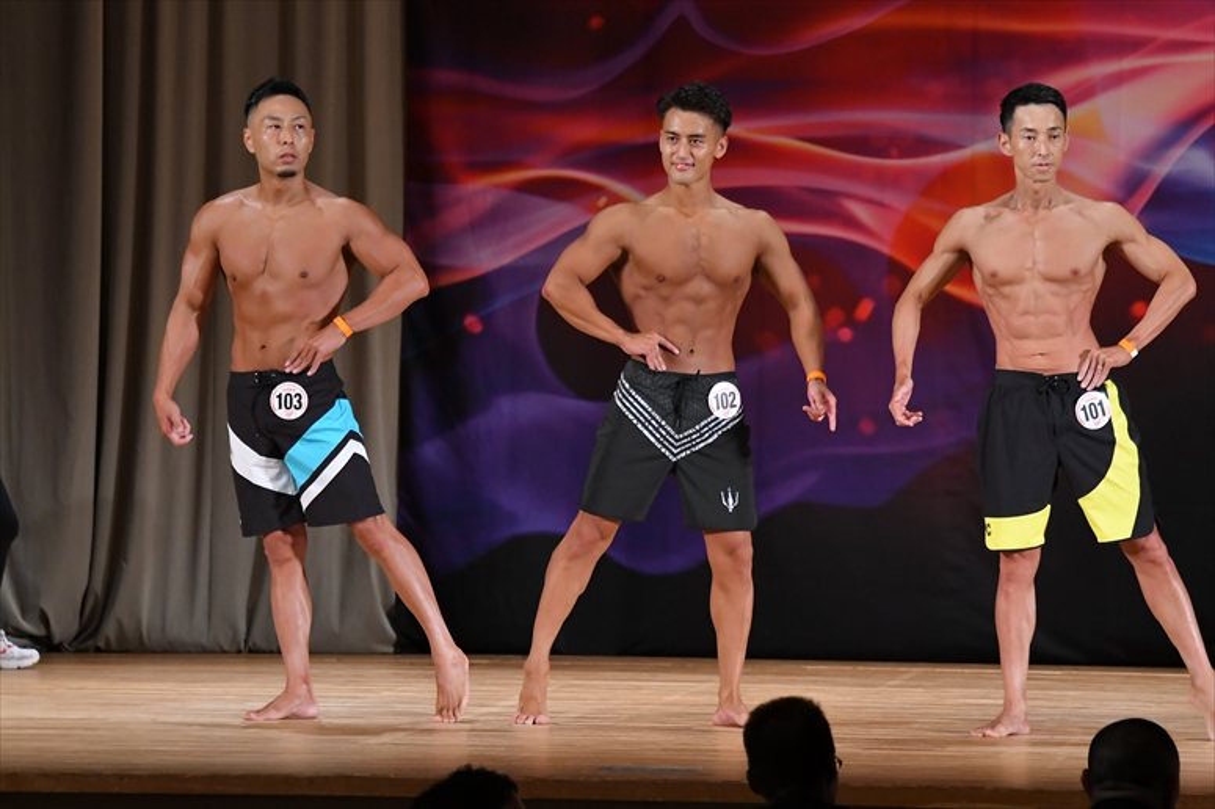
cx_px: 608
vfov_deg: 6.3
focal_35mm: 217
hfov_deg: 9.5
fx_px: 7320
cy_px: 404
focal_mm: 145
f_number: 5.6
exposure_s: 1/400
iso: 3200
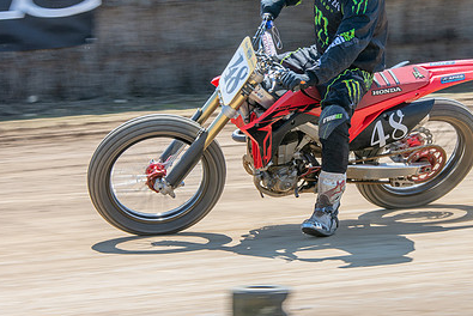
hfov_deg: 7.7
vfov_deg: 5.2
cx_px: 340
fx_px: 3497
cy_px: 127
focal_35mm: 266
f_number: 8
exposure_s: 1/160
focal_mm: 112
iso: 200
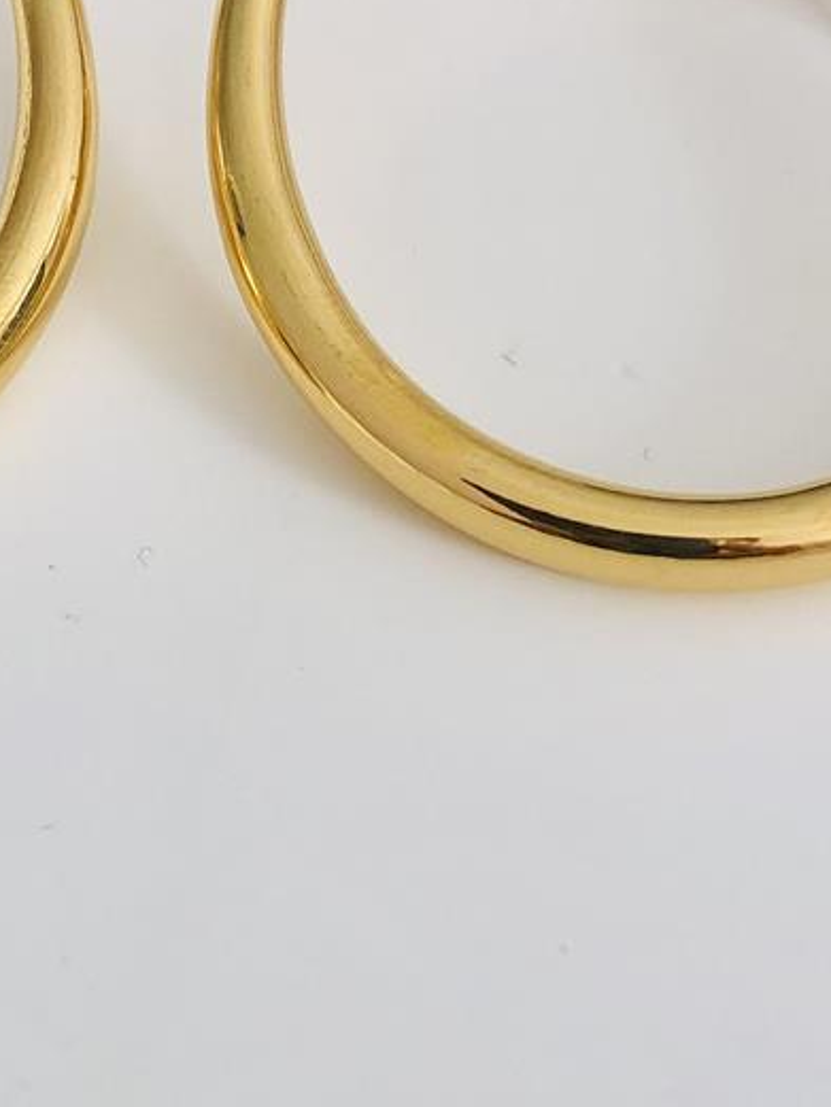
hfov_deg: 17.1
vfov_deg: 22.7
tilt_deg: -52.6
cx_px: 202
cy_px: 463
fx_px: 2752
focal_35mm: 86
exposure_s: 1/40
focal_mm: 3.99
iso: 25
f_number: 1.8
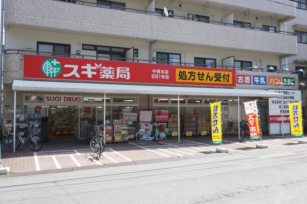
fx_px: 294
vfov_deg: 38.3
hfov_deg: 55.2
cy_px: 102
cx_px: 154
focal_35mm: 34
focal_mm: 23
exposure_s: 1/125
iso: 100
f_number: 8
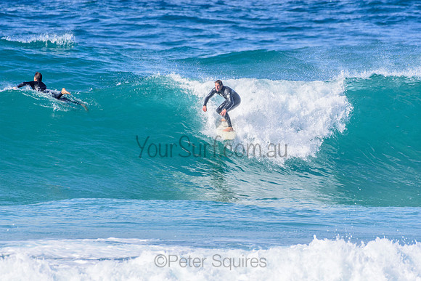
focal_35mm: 750
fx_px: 8772
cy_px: 140
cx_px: 210
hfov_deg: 2.7
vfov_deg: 1.8
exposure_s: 1/2000
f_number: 5.6
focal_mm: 500
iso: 360
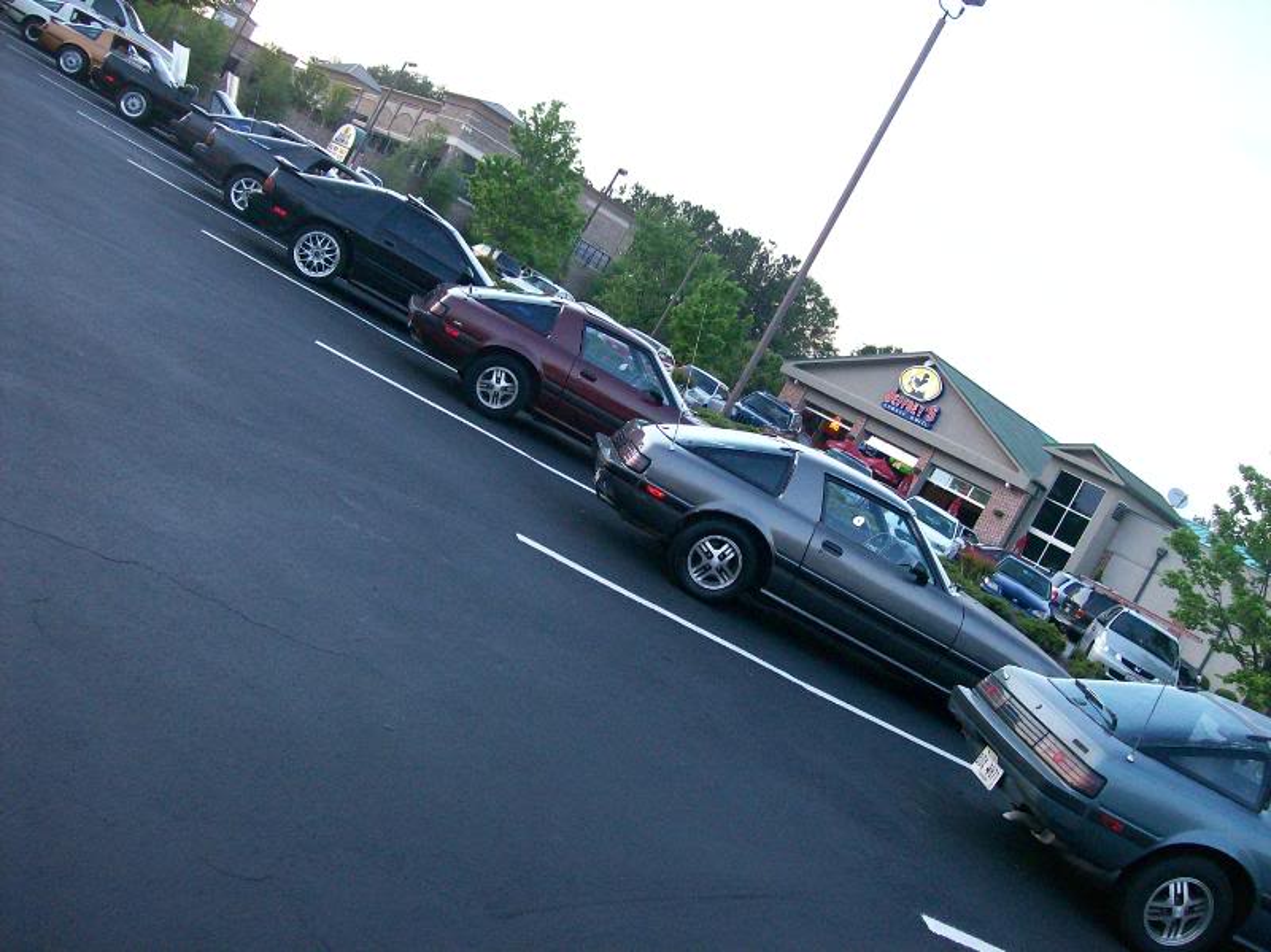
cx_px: 636
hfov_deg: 51.4
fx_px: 1321
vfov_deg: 39.6
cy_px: 476
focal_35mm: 36
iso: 140
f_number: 2.7
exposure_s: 1/64
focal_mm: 6
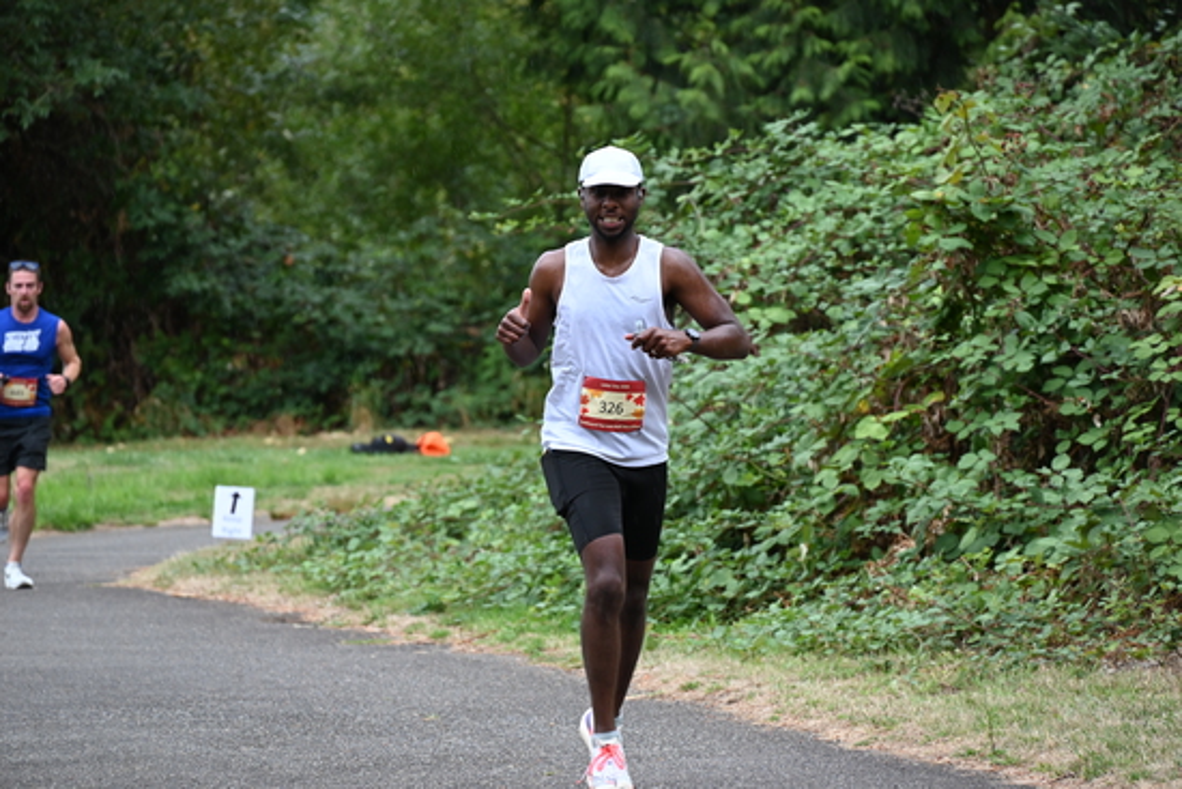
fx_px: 6568
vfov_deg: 6.9
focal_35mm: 200
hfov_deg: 10.3
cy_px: 394
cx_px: 591
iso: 900
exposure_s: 1/250
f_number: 6.3
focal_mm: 200
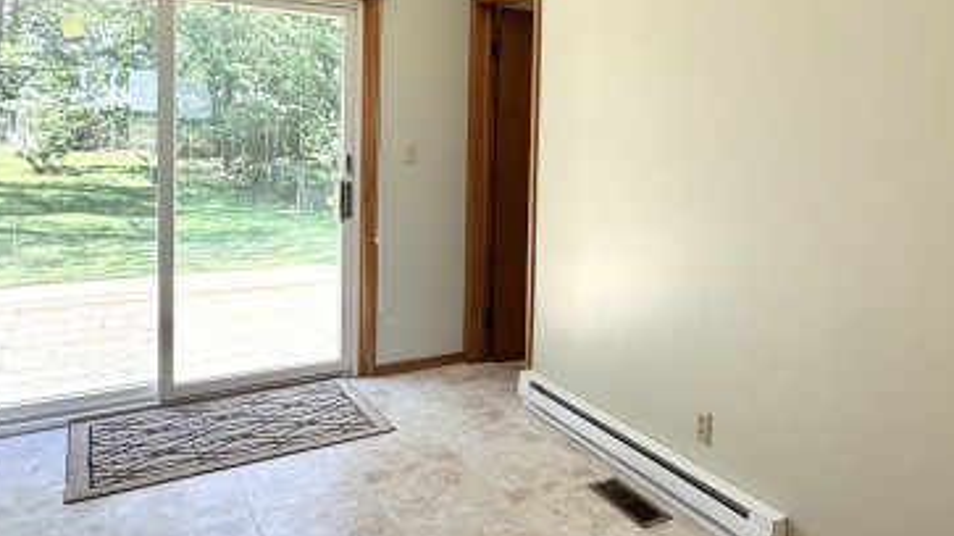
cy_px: 166
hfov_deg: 67.4
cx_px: 561
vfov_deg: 40.8
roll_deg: -2.4
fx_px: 708
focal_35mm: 28
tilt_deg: -2.6
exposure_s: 1/200
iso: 64
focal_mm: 2.22
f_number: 2.2
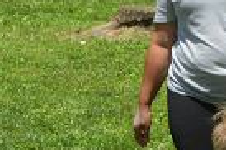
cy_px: 214
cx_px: 277
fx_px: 2677
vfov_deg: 3.2
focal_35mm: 427
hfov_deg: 4.8
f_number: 8
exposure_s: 1/250
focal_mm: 38
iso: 100
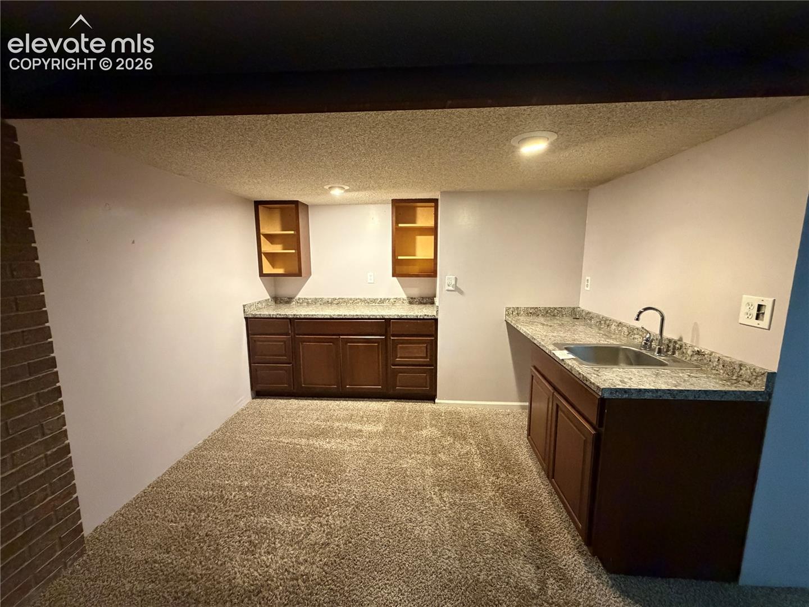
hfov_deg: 102.1
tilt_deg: -8.2
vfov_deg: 85.7
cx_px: 404
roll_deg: +0.5
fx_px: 327
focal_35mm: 14
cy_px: 304
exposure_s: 1/60
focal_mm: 2.22
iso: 1000
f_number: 2.2
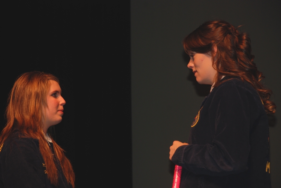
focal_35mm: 158
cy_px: 94
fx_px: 1231
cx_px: 140
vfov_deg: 8.7
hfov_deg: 13.0
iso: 220
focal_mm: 105
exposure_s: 1/60
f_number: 5.6
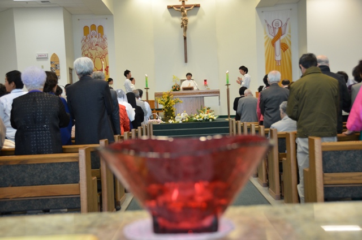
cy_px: 120
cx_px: 181
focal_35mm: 48
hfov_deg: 41.2
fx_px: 482
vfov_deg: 28.0
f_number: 4
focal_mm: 32
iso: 800
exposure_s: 1/30
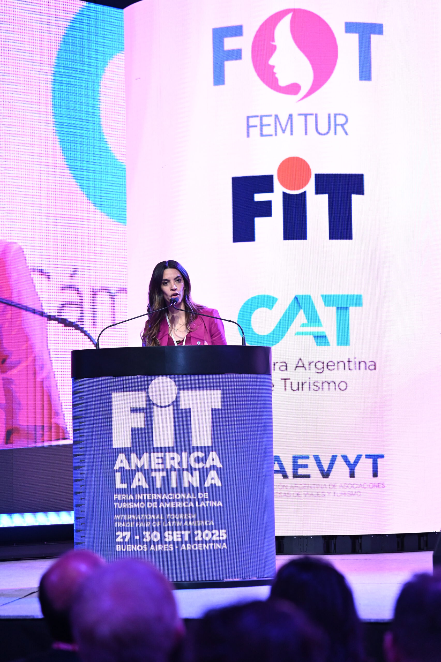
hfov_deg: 13.0
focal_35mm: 105
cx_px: 220
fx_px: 1931
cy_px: 331
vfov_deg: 19.5
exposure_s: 1/250
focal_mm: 105
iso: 4000
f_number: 5
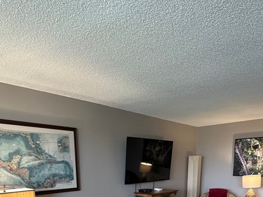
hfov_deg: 56.8
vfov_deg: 37.3
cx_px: 130
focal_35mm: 32
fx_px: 243
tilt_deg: -11.5
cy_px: 215
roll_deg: +0.0
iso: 250
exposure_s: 1/60
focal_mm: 2.22
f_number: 2.2
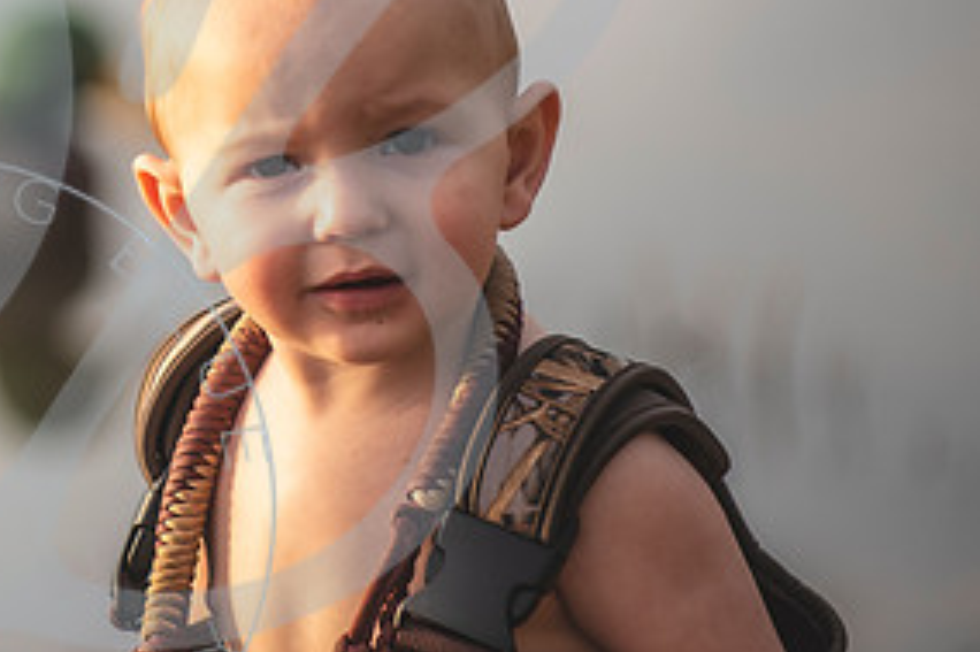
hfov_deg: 5.0
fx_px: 11127
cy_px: 219
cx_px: 93
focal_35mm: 409
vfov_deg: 3.4
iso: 100
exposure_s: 1/400
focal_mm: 200
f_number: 2.8
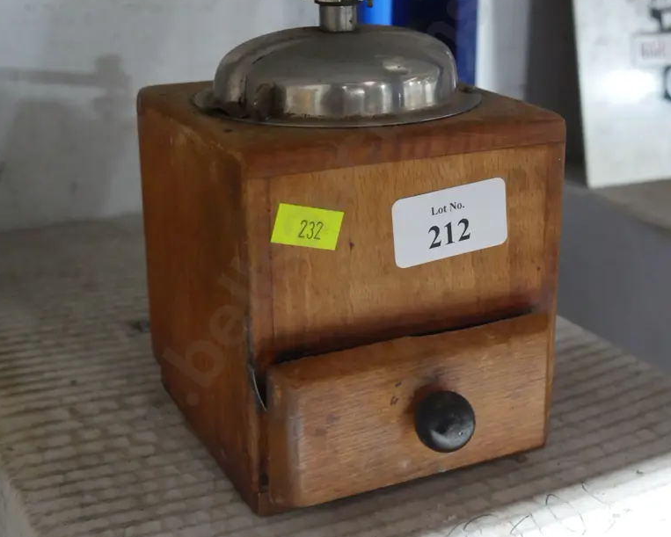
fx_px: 1093
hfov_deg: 34.1
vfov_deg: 27.5
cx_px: 335
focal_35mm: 55
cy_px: 185
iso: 3200
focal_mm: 21
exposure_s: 1/50
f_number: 4.6
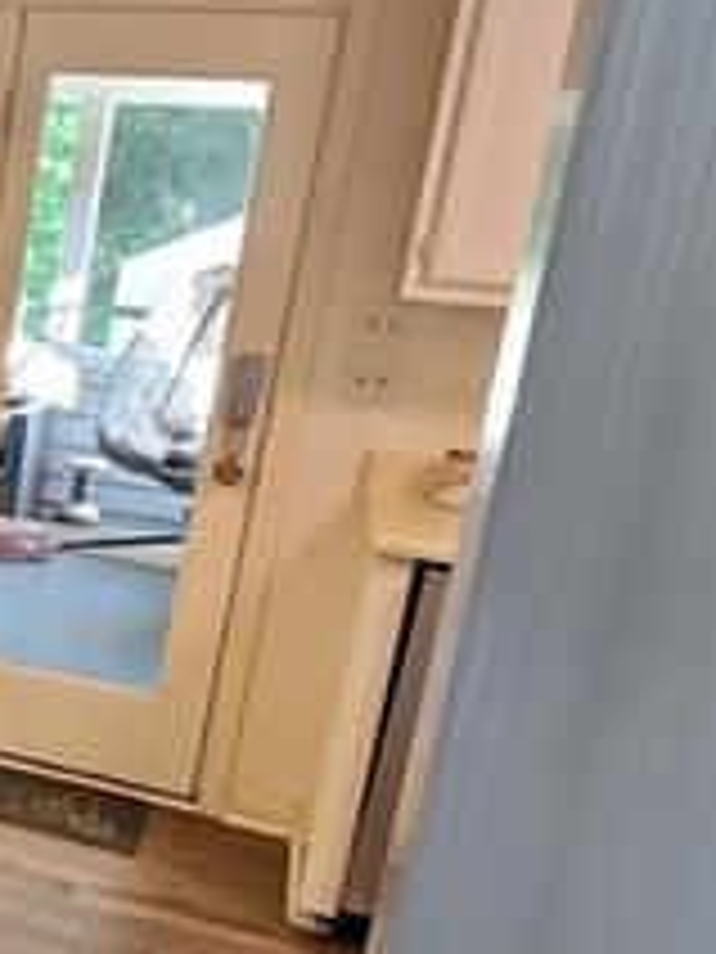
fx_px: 1296
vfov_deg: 40.3
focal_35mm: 47
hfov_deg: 23.5
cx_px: -405
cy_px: 558
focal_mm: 2.2
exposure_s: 1/30
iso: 400
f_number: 2.2
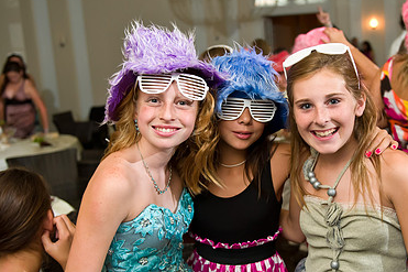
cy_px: 126
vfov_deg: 27.0
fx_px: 566
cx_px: 256
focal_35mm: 50
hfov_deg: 39.3
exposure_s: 1/125
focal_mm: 32
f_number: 3.2
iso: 1600
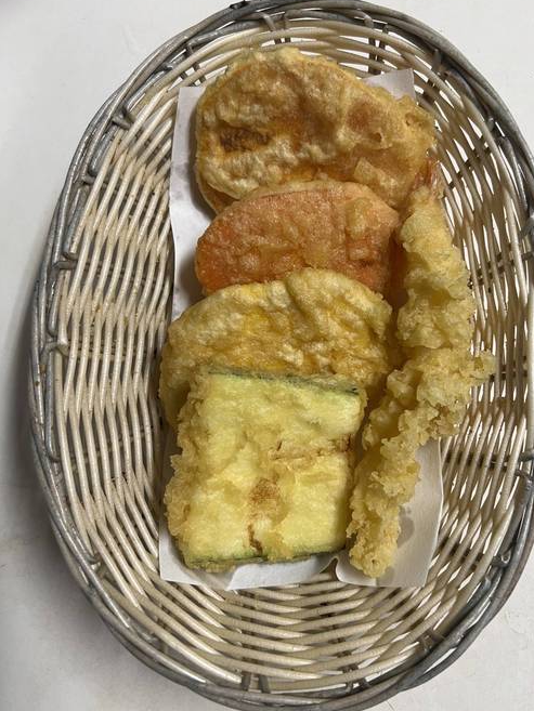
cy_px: 346
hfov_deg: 48.2
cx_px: 297
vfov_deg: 61.6
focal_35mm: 29
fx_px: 596
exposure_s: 1/60
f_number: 1.5
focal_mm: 5.7
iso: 80
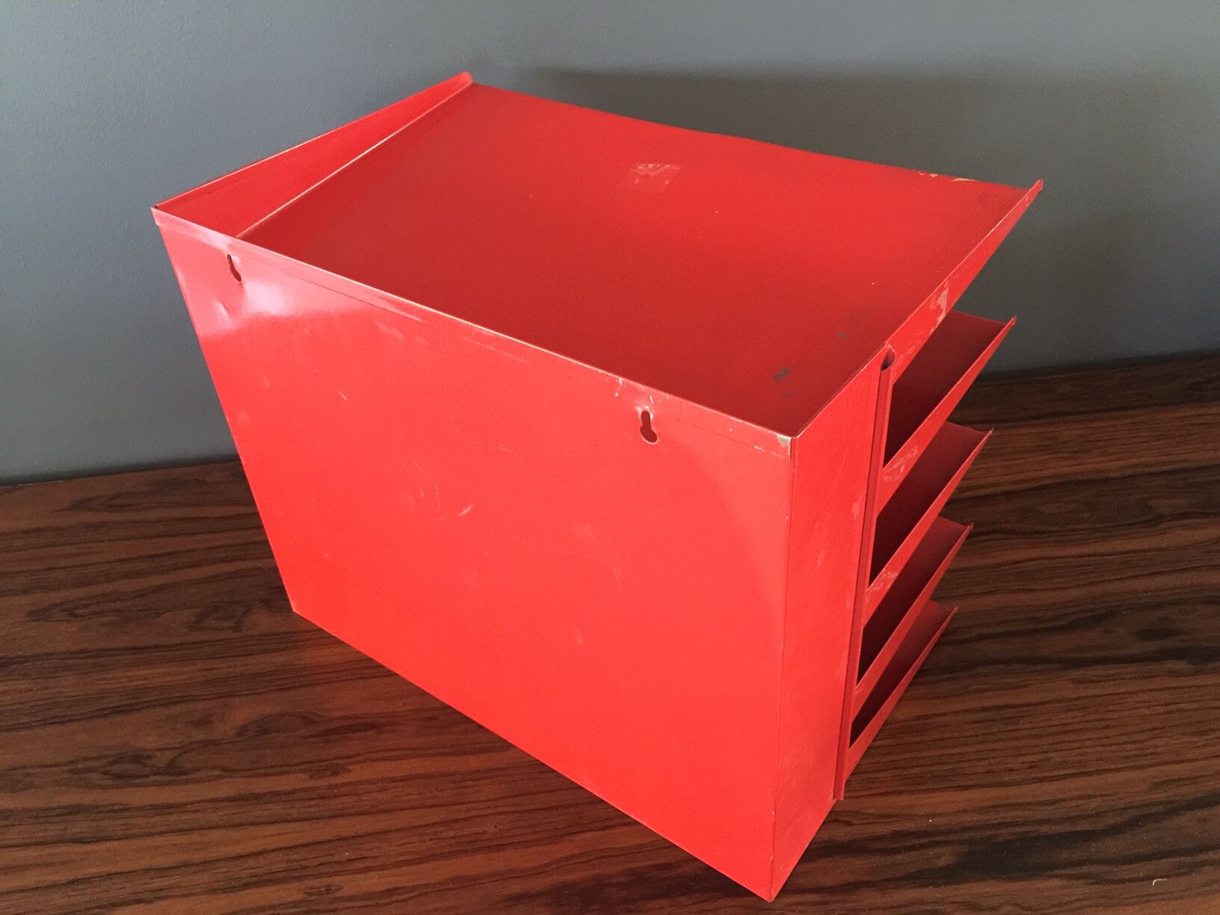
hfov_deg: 61.7
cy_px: 458
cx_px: 610
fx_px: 1022
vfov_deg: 48.2
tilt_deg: -37.0
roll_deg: +3.2
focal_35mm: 29
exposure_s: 1/8
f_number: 2.2
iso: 160
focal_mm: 4.15
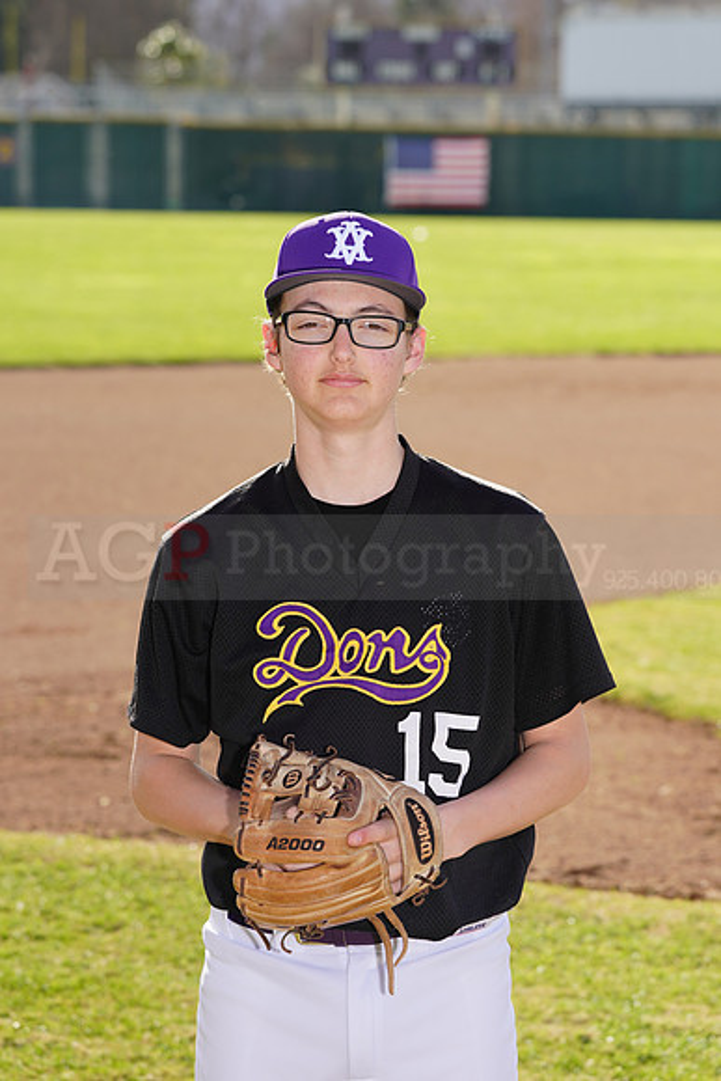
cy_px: 540
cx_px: 360
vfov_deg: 13.0
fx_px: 4743
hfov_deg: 8.7
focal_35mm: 158
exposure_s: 1/200
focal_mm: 158
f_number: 8
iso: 100
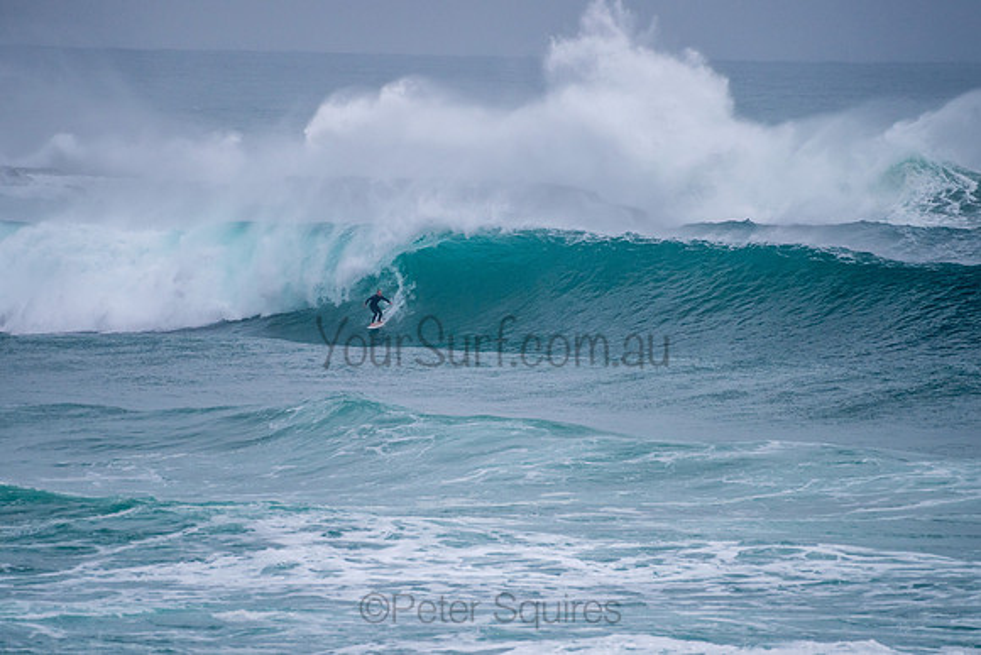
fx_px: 16713
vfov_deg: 2.2
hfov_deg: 3.4
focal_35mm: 613
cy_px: 303
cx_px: 471
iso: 500
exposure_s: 1/1250
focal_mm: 500
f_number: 5.6
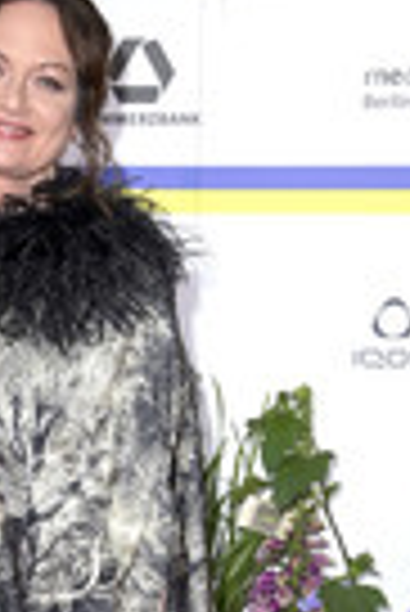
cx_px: 27
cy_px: 698
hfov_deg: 10.4
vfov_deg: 15.1
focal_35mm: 132
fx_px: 2249
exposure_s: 1/250
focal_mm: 45
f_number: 6.3
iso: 640
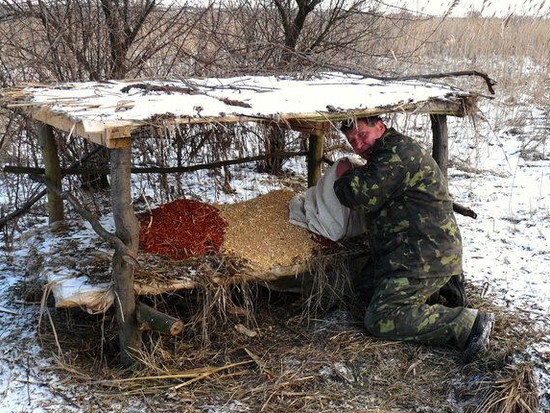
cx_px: 323
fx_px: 699
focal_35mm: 44
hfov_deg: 42.8
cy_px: 178
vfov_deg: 32.8
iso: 100
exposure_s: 1/160
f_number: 4
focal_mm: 6
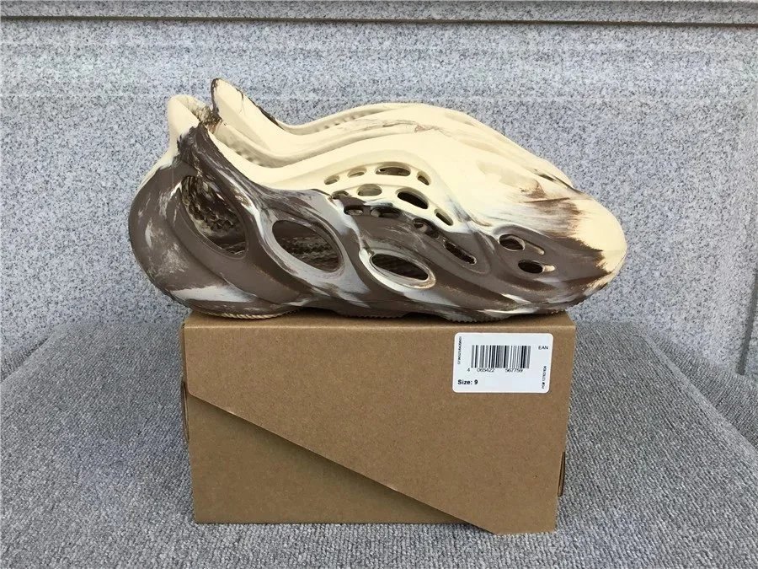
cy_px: 284
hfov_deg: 58.4
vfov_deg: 45.4
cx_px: 379
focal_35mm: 31
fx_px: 679
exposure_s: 1/429
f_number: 2.4
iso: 25
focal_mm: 3.3
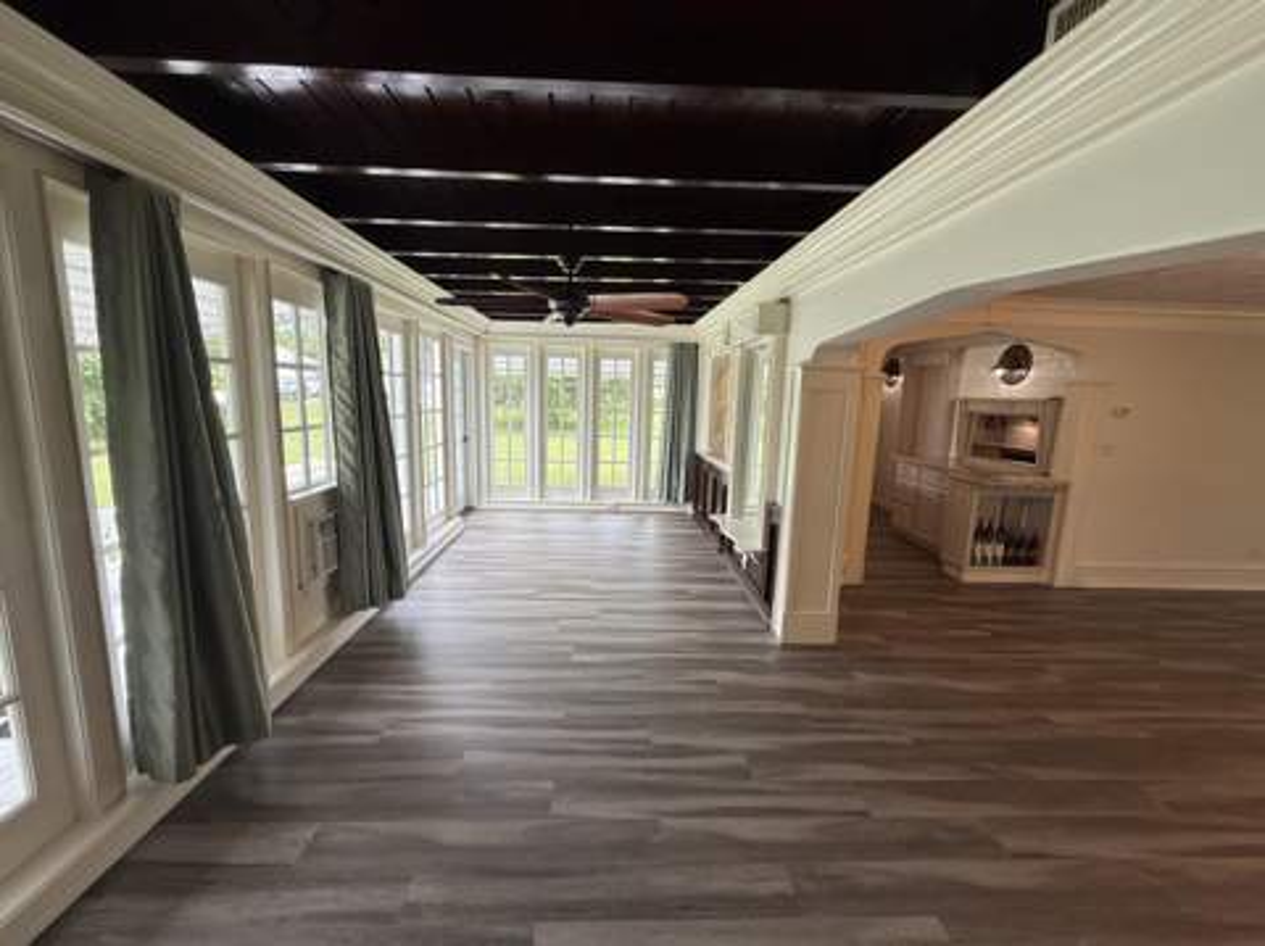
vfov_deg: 85.6
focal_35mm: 14
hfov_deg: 102.1
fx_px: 511
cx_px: 632
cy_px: 473
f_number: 2.2
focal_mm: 2.22
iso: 50
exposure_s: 1/116
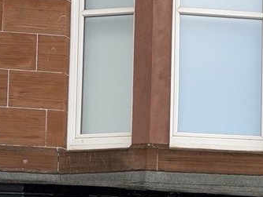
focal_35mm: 201
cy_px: 241
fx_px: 1528
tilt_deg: +8.6
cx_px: 382
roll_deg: -0.8
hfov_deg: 9.6
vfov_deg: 7.3
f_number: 1.78
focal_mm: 6.76
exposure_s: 1/794
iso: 64
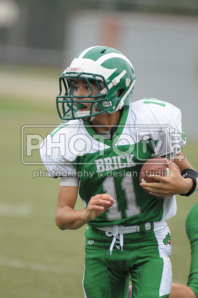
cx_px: 99
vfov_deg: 3.4
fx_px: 4964
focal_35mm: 600
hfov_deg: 2.3
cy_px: 149
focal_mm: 400
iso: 1600
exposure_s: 1/2500
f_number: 4
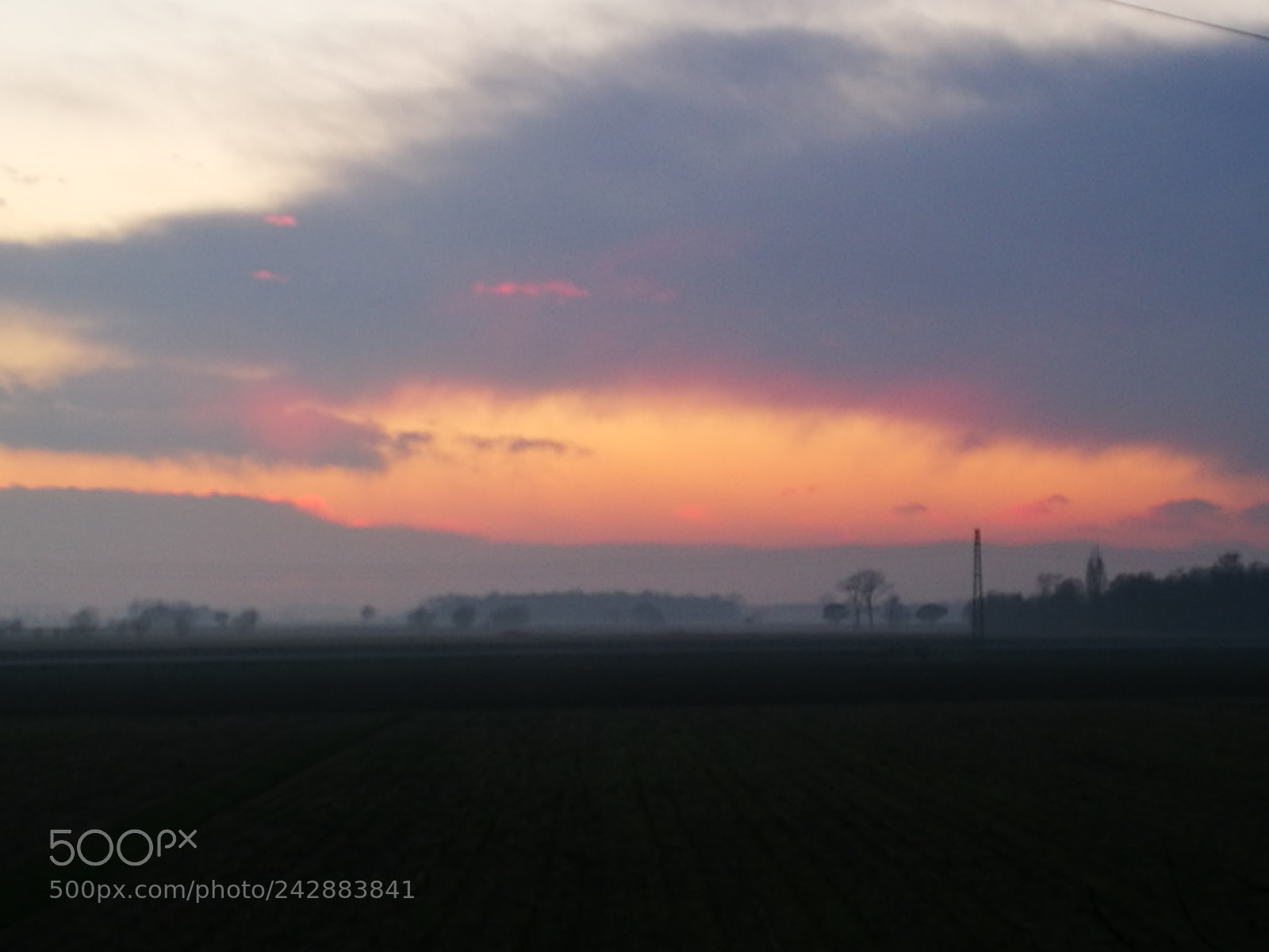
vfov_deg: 15.1
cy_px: 476
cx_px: 634
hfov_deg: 20.0
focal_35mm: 98
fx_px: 3593
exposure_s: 1/50
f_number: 2.2
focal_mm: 4.5
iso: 64
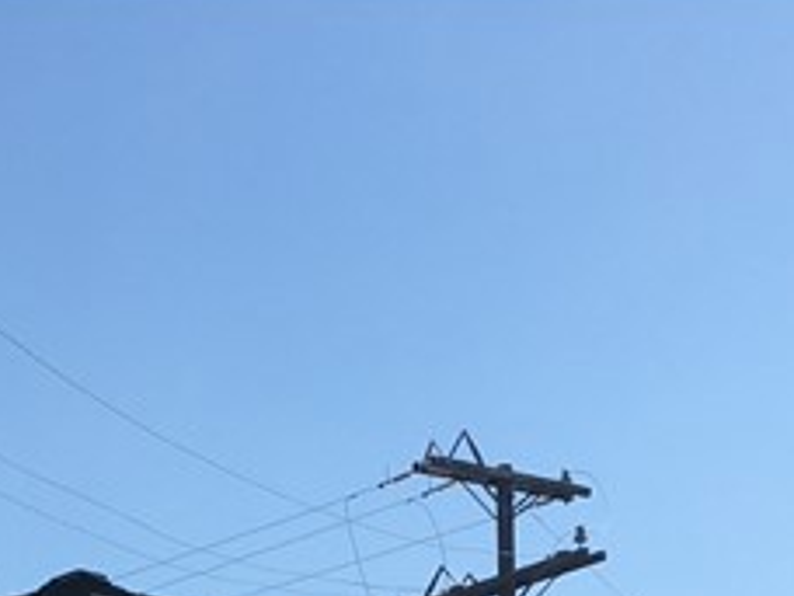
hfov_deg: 15.0
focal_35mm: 130
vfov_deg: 10.2
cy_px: 1314
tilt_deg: +1.0
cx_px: 35
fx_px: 2982
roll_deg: +1.7
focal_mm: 4.15
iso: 25
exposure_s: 1/1637
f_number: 2.2
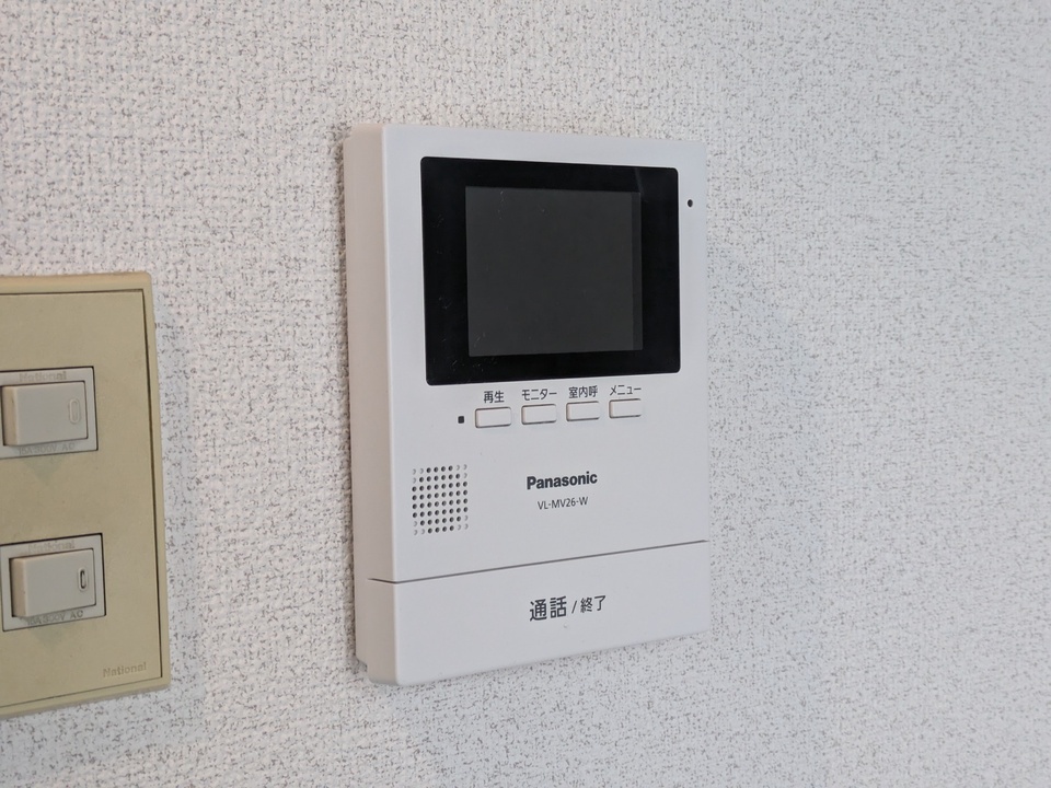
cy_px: 394
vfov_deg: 28.6
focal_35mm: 51
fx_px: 1548
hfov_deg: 37.5
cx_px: 526
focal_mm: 5.43
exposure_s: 1/120
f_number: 1.89
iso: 254
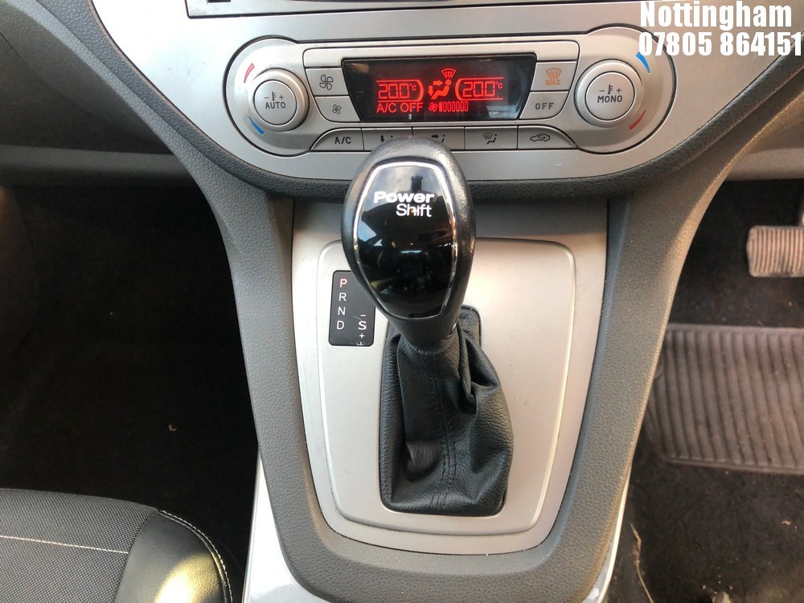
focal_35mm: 28
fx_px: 650
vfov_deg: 49.7
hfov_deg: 63.4
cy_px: 302
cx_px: 402
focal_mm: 4
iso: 40
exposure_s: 1/22
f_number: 1.8
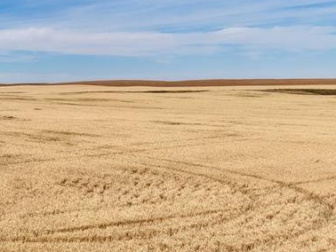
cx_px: -89
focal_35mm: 65
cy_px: 75
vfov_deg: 22.5
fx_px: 631
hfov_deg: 25.9
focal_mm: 8.67
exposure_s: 1/6400
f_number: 1.8
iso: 110
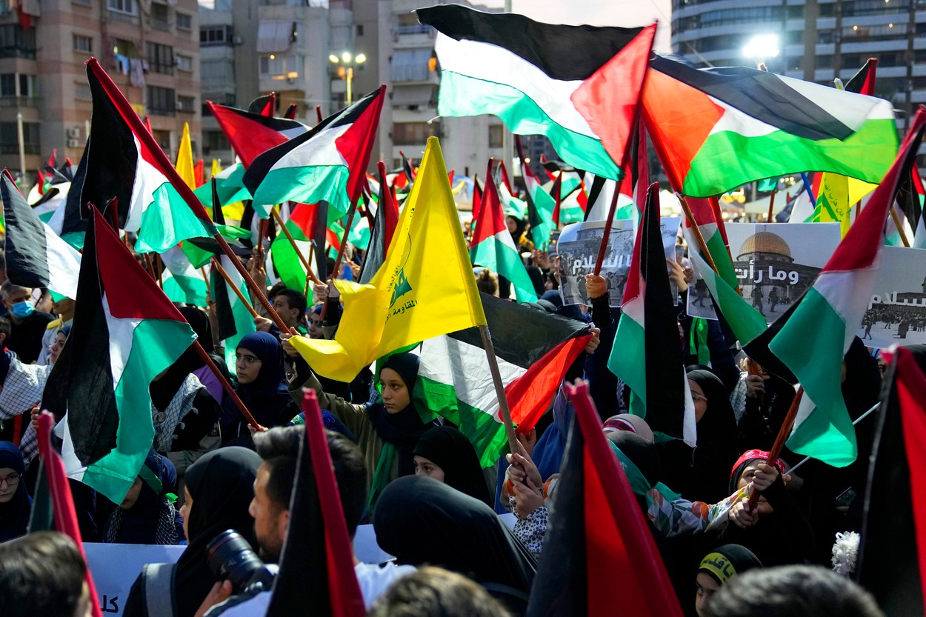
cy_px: 308
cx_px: 463
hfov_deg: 58.7
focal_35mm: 32
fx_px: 823
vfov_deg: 41.1
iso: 2500
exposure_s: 1/160
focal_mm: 32
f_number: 2.8
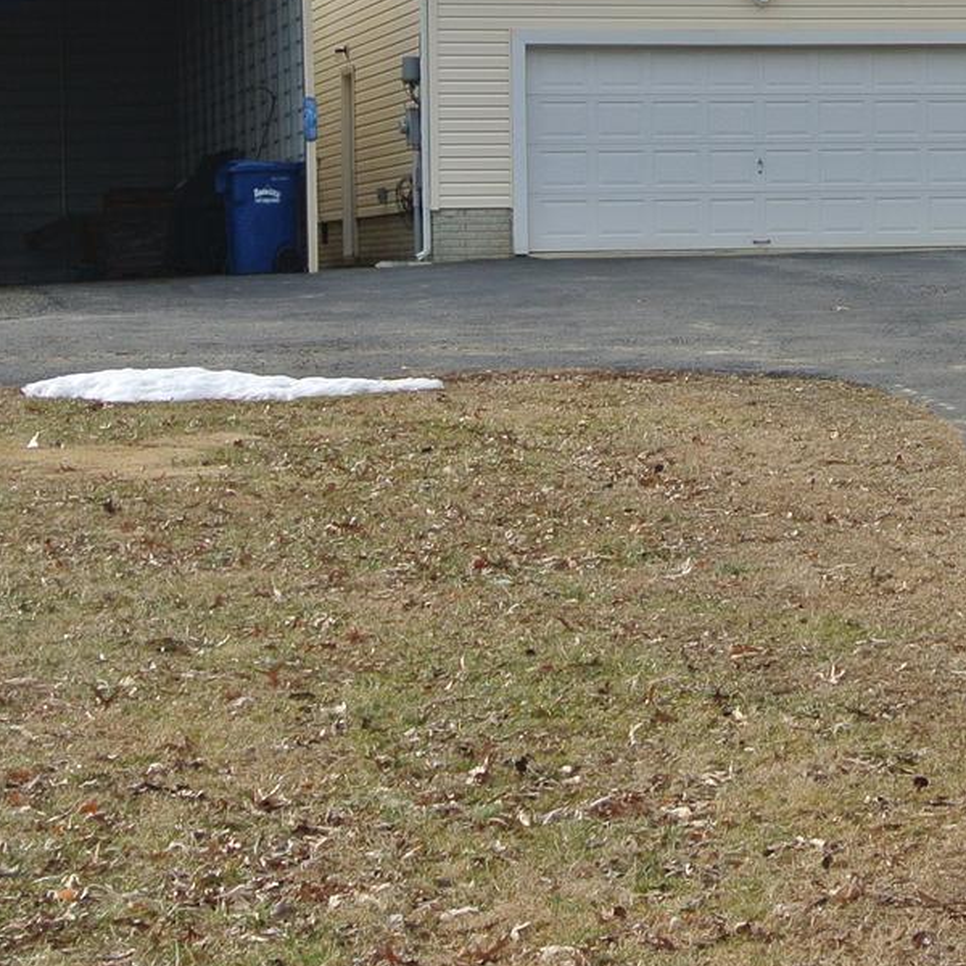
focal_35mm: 122
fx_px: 3852
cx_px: 844
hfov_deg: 14.2
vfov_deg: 14.2
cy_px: 254
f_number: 4.2
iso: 100
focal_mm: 15.7
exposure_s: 1/400
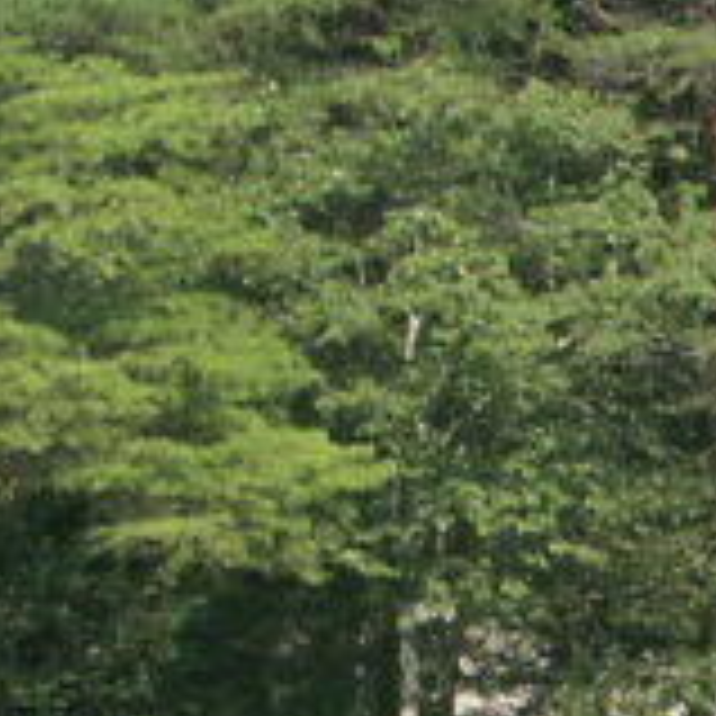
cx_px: 2621
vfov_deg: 2.1
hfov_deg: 2.0
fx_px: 19938
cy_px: 500
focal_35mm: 852
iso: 100
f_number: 5.6
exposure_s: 1/350
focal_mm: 29.68
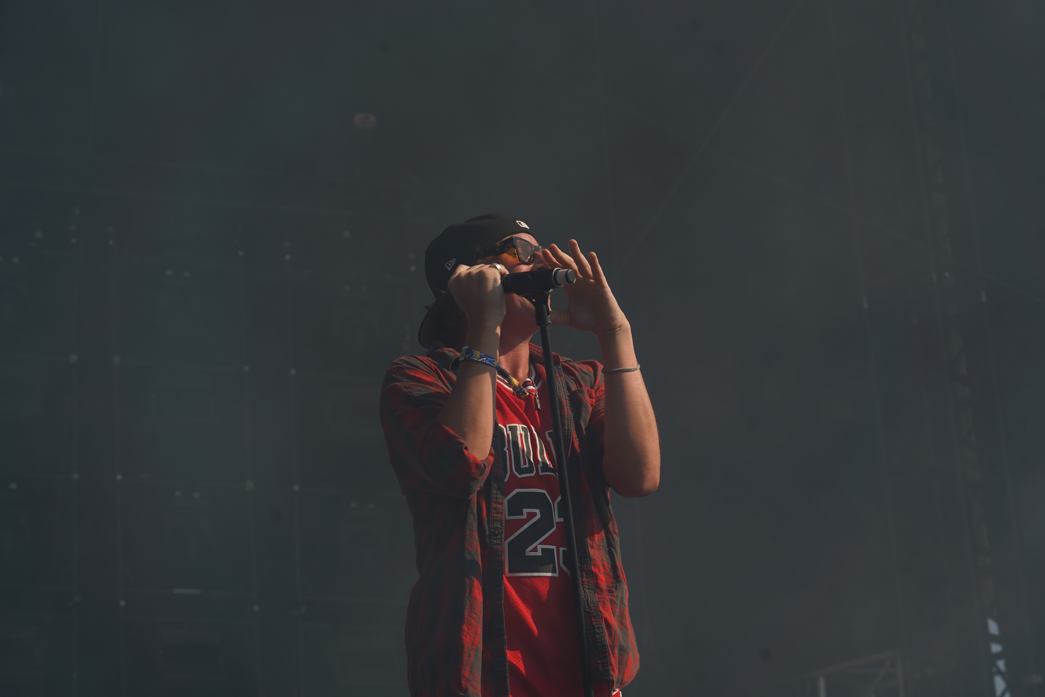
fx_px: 3222
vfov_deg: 12.3
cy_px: 367
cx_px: 521
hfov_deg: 18.4
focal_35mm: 111
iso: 100
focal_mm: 105
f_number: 8
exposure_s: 1/500
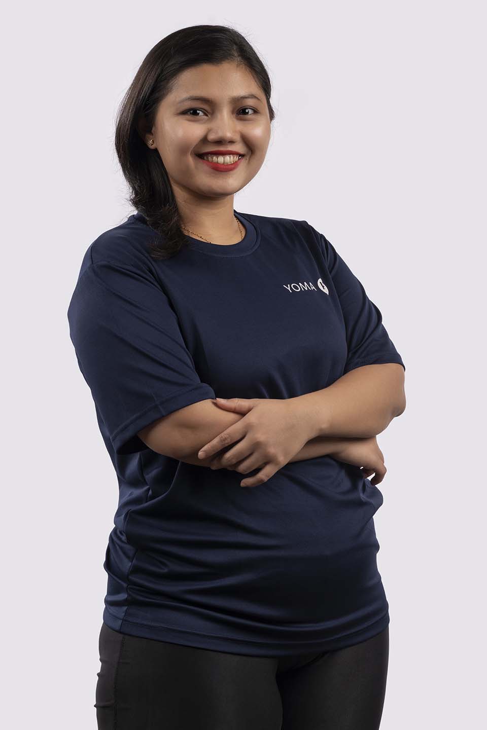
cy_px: 365
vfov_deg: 19.5
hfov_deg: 13.0
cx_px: 244
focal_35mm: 105
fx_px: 2130
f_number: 10
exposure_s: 1/250
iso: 100
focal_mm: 105
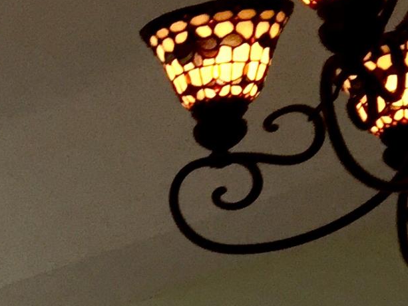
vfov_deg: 9.8
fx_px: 1674
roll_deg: -0.8
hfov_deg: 12.8
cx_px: -287
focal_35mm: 142
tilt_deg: +2.8
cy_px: 601
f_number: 2.2
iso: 40
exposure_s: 1/120
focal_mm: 4.15
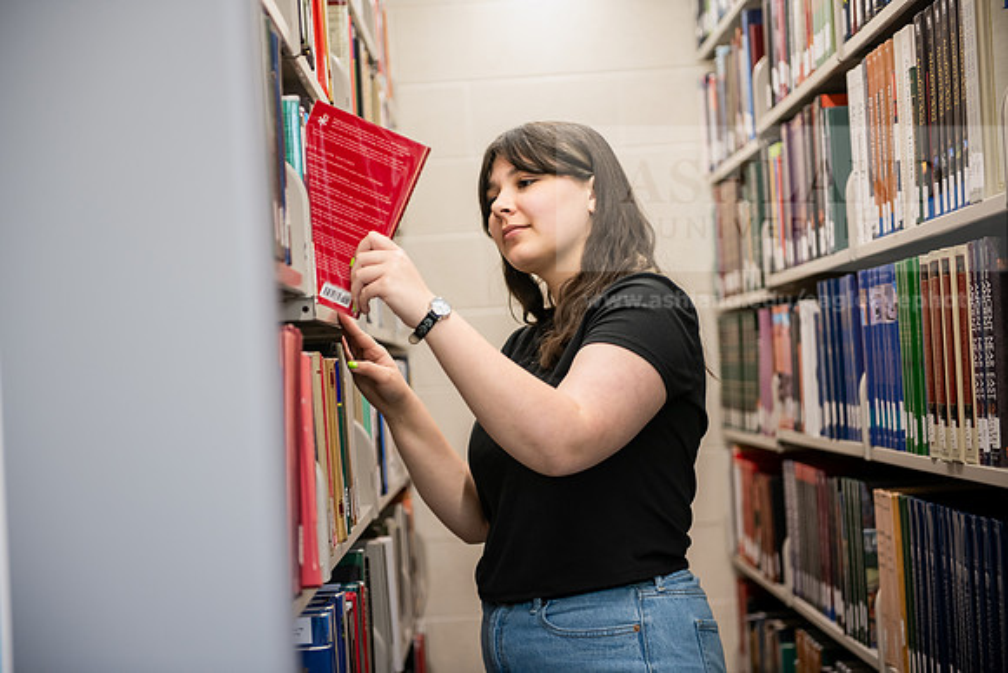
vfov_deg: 20.6
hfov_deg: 30.5
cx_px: 504
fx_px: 1848
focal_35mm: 66
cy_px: 336
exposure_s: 1/200
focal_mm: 66
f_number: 2.8
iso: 800
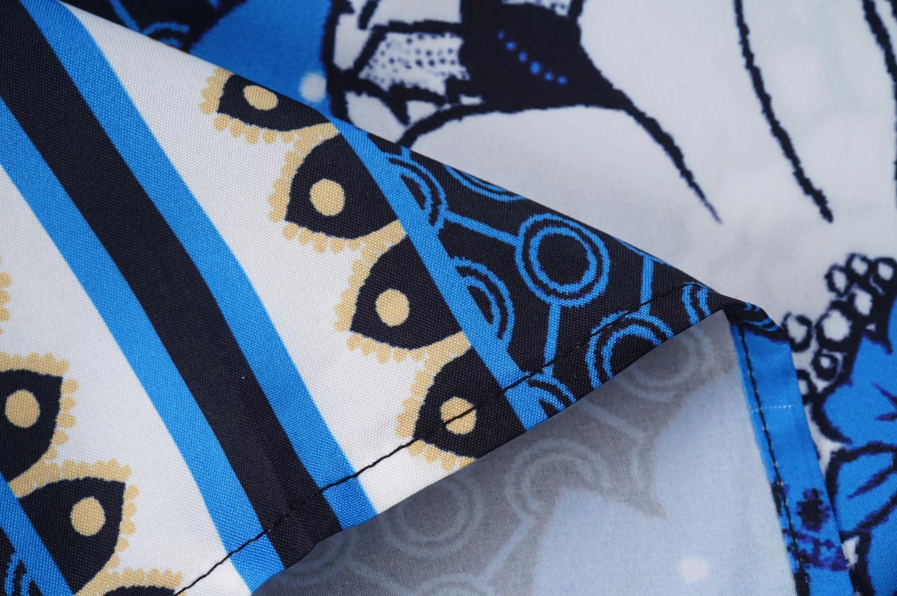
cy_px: 298
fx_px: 1245
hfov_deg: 39.6
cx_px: 448
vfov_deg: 26.9
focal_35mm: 50
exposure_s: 1/100
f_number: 9
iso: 160
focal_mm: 50
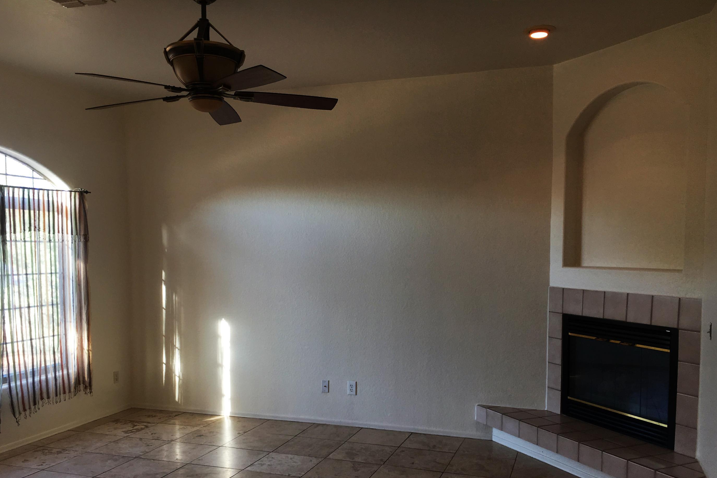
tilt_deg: -3.5
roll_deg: -0.5
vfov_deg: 39.8
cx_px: 350
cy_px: 293
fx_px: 657
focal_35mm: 33
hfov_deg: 57.2
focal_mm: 4.15
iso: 25
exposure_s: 1/33
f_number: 2.2
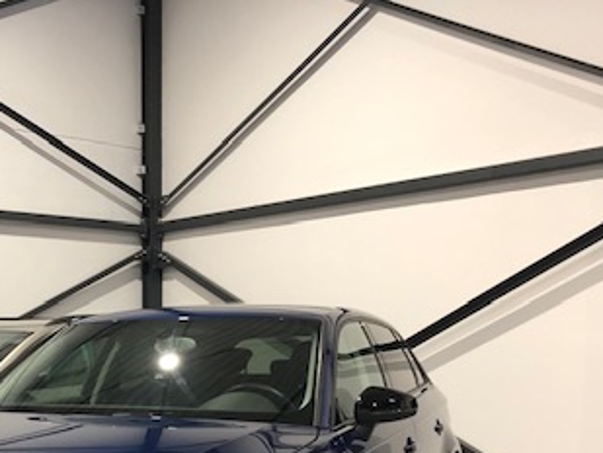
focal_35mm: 58
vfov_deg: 24.1
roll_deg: +0.3
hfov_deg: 32.4
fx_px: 1011
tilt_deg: -6.8
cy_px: 461
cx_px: 131
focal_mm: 3.99
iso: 40
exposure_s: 1/20
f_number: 1.8
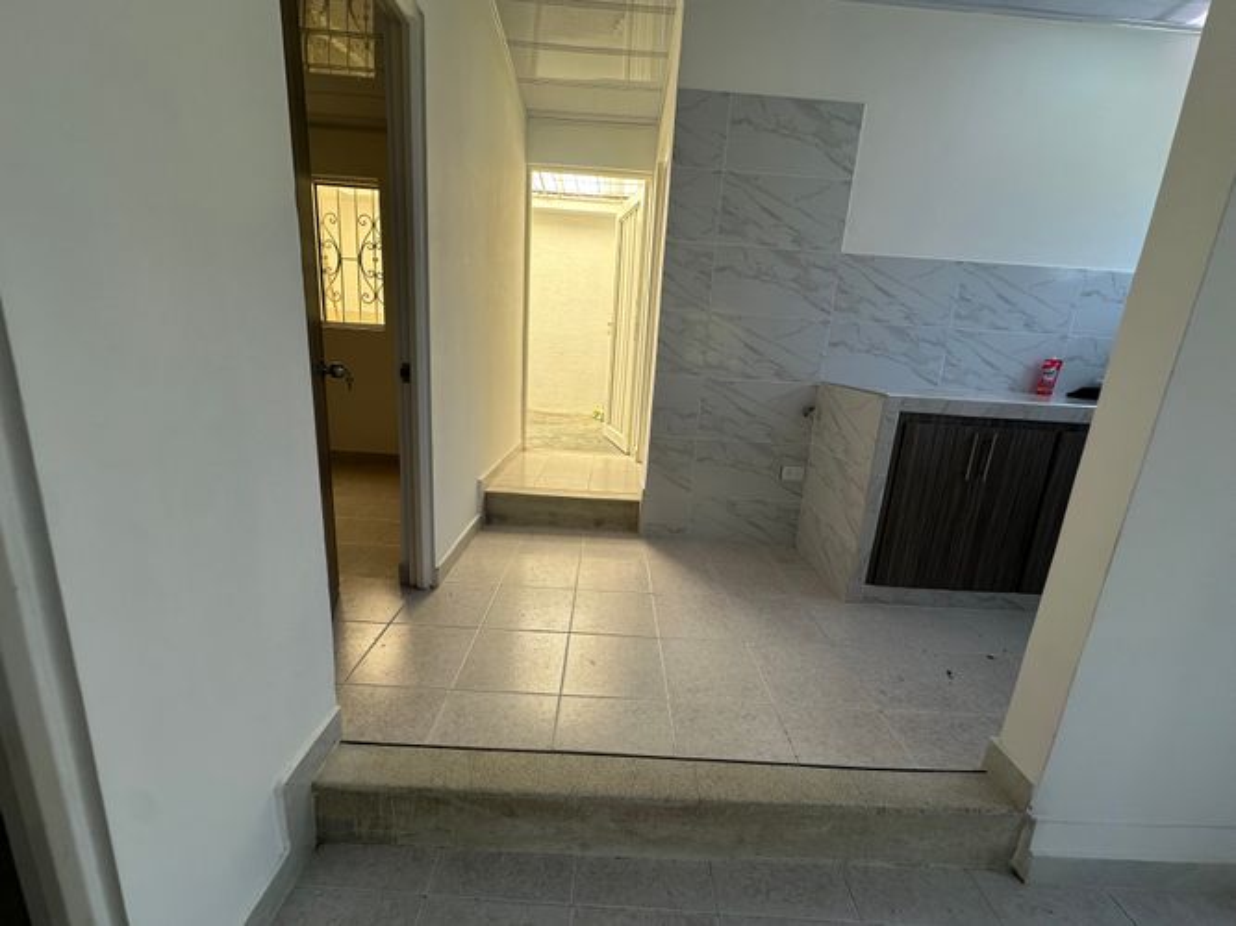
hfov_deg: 102.1
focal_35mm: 14
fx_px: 500
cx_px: 618
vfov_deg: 85.7
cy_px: 463
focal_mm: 2.22
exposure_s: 1/99
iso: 40
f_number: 2.2
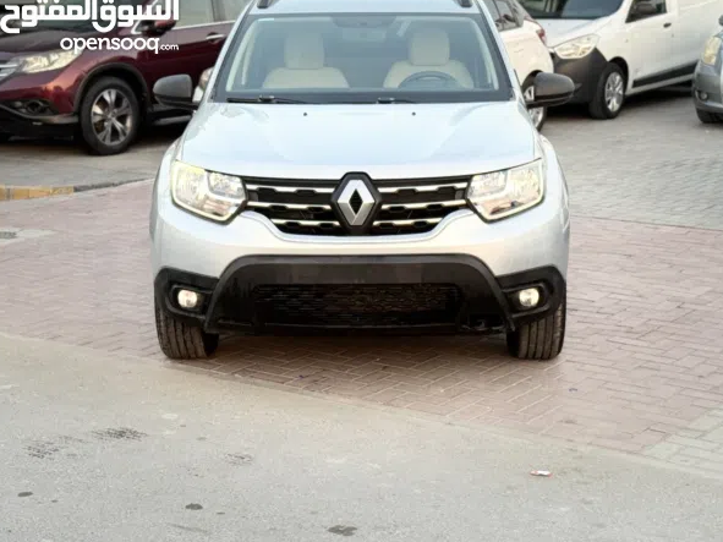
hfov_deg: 36.8
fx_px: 1086
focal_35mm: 52
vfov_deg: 28.0
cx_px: 362
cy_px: 258
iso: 125
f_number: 1.78
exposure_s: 1/225
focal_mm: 6.76
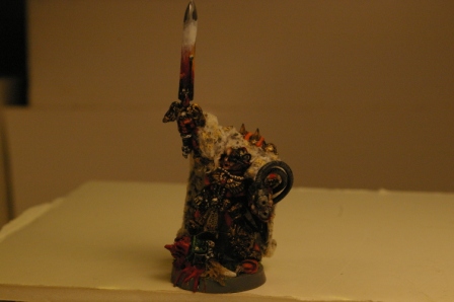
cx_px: 227
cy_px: 151
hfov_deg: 31.2
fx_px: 813
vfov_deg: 21.0
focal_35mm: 64
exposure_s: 1/1000
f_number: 11
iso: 1600
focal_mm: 43
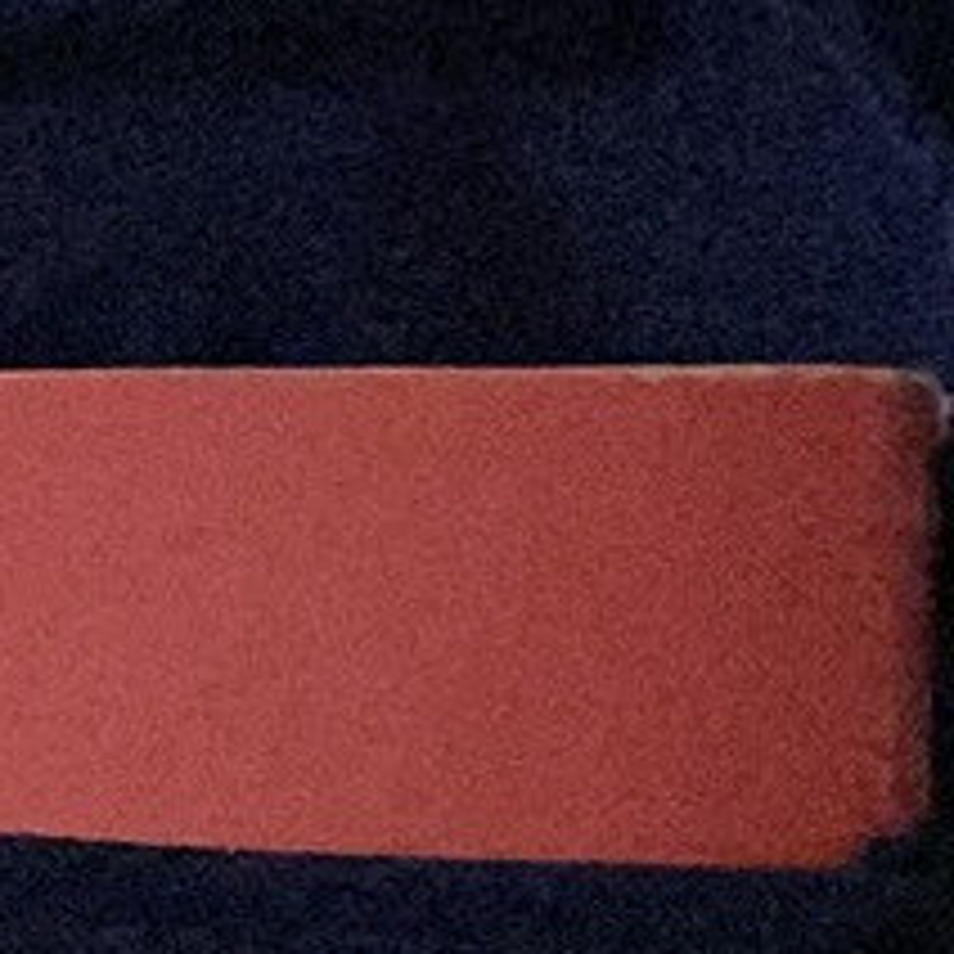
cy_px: 932
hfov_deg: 7.6
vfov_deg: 8.9
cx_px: -2142
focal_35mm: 196
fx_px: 6111
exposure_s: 1/27
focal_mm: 2.71
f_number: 2.2
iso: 200
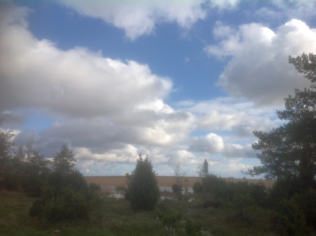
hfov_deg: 52.7
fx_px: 319
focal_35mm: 35
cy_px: 118
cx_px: 158
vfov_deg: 40.6
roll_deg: -0.4
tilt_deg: +10.8
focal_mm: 4.28
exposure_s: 1/1890
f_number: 2.4
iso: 50
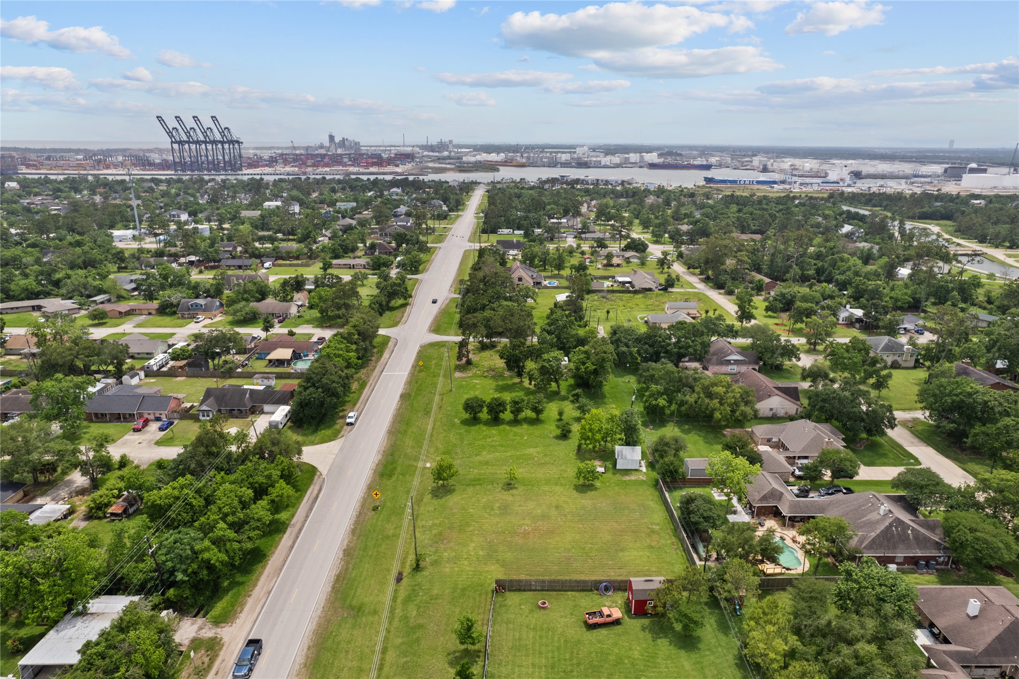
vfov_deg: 57.2
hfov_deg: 78.6
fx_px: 622
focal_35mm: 22
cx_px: 510
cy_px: 340
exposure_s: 1/2500
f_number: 2.8
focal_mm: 8.38
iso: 100
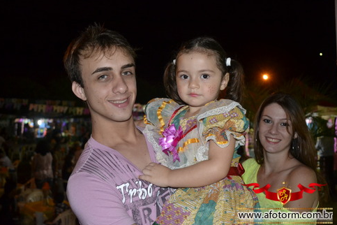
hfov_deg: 48.5
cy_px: 114
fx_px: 374
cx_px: 166
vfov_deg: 33.4
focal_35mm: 40
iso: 2200
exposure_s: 1/60
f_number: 3.8
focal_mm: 26
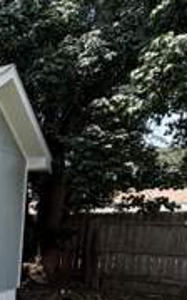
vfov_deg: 35.4
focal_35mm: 53
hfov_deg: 17.1
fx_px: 432
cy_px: 282
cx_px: -197
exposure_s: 1/770
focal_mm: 2.22
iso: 32
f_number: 2.2
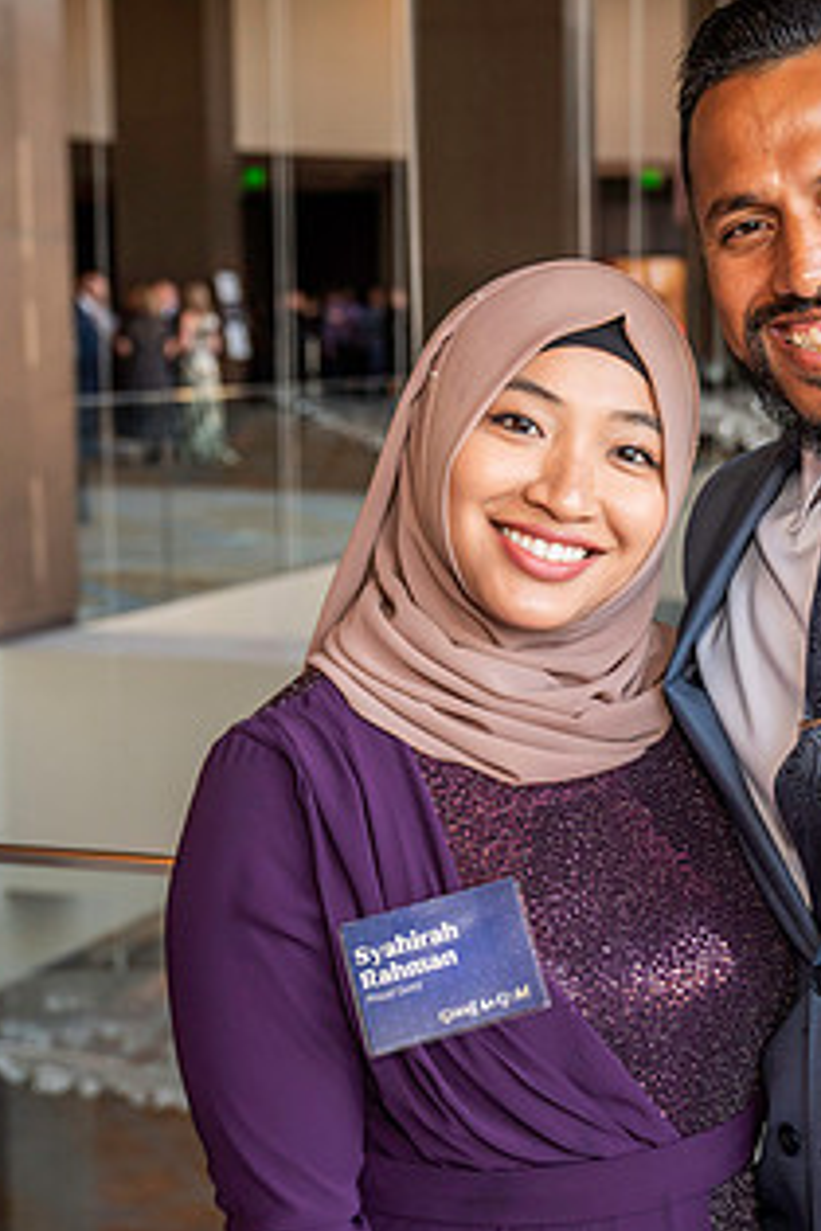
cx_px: 700
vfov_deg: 28.8
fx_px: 2394
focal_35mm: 70
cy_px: 658
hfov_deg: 19.2
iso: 1600
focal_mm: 38
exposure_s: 1/160
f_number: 4
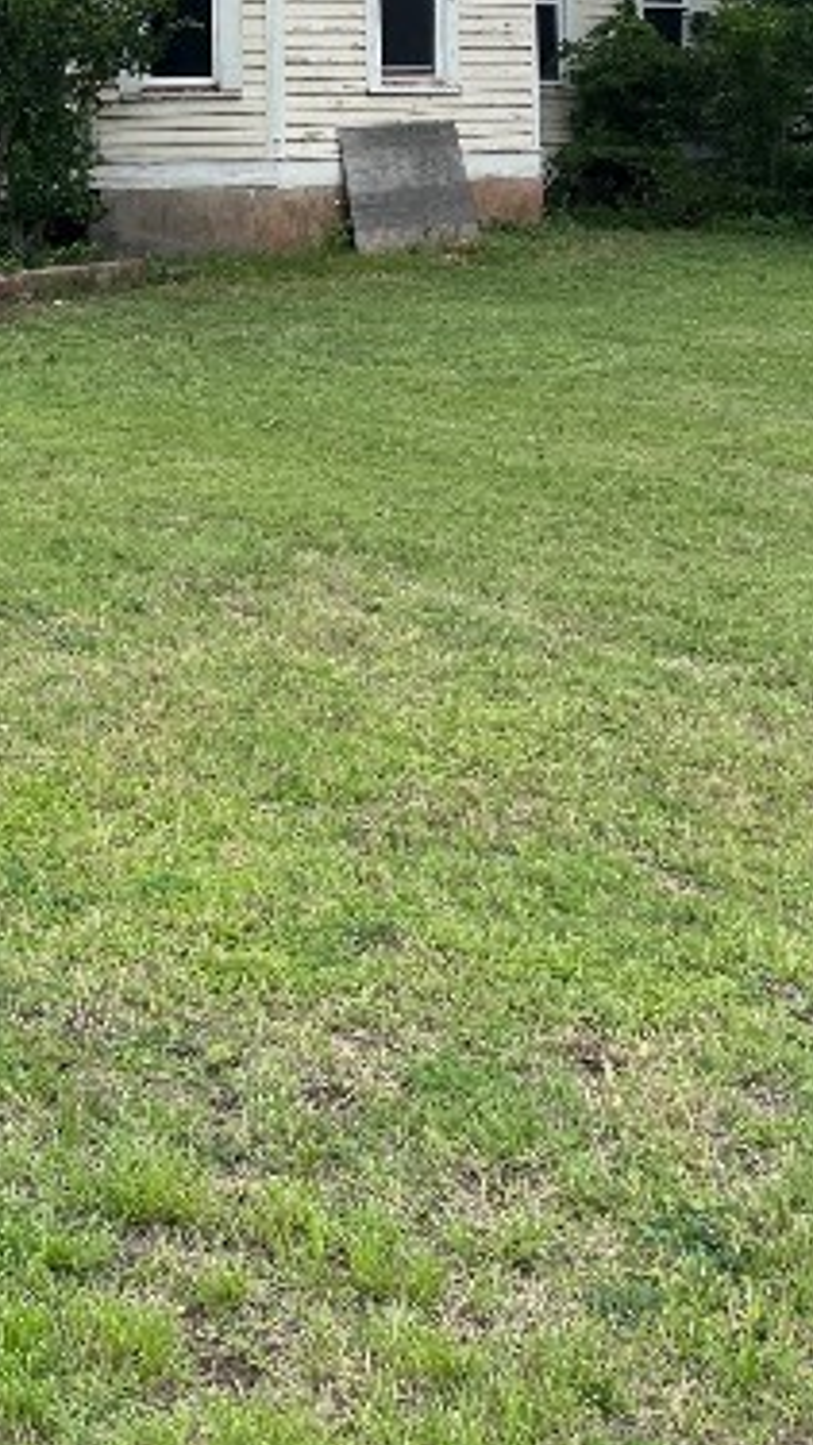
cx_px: -39
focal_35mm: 58
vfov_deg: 33.2
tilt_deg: +3.6
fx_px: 2222
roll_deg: +2.1
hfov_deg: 20.0
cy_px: 23
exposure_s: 1/2358
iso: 50
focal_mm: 5.1
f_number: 1.6
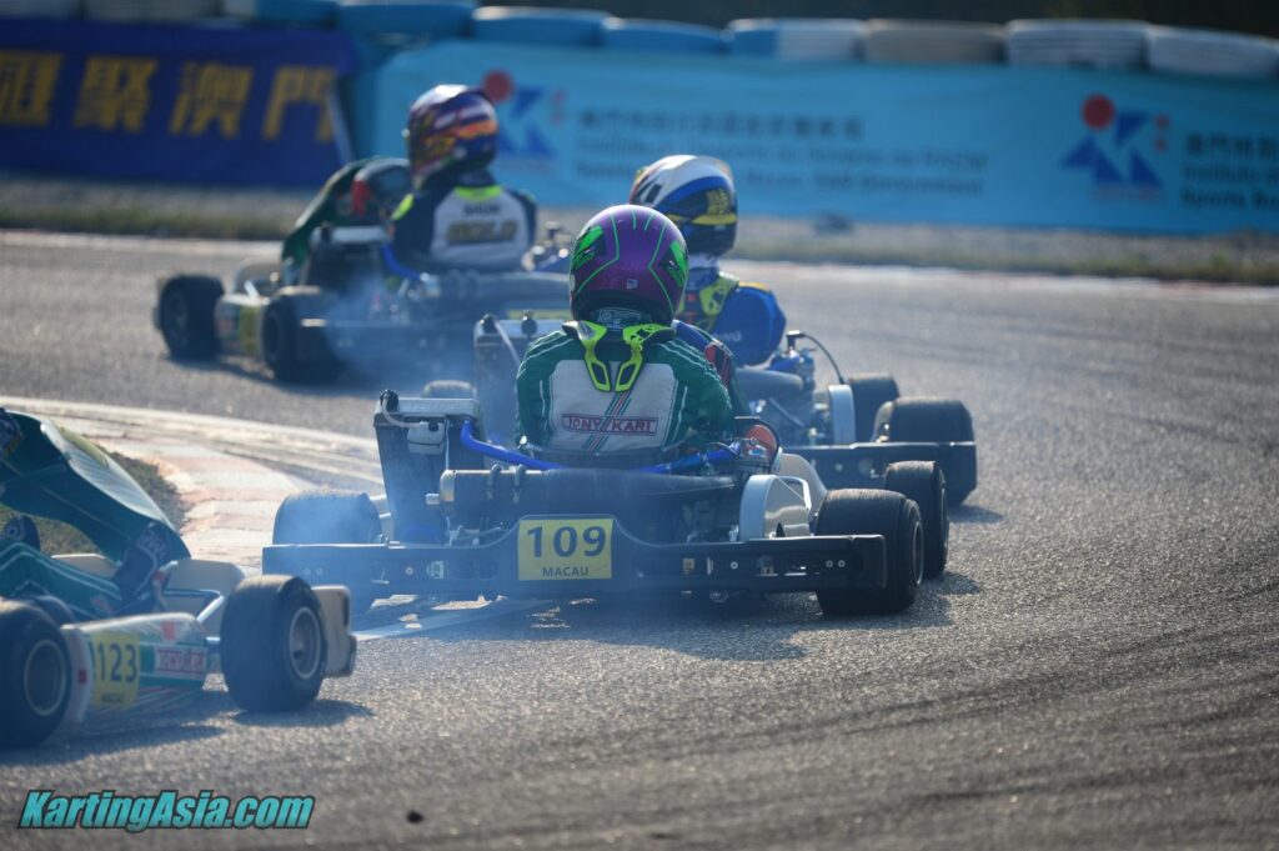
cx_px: 640
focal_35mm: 300
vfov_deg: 4.6
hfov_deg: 6.9
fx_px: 10650
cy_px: 426
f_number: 4
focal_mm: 300
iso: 125
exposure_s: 1/1250
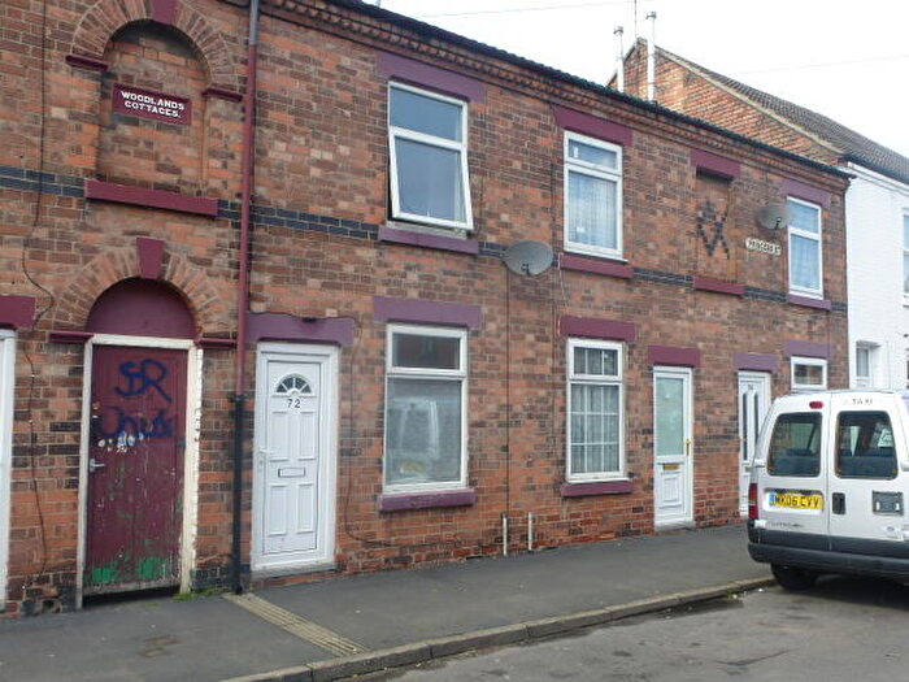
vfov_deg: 45.4
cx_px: 454
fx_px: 814
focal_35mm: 31
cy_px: 341
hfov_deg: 58.4
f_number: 4
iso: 100
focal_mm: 5.4
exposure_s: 1/320
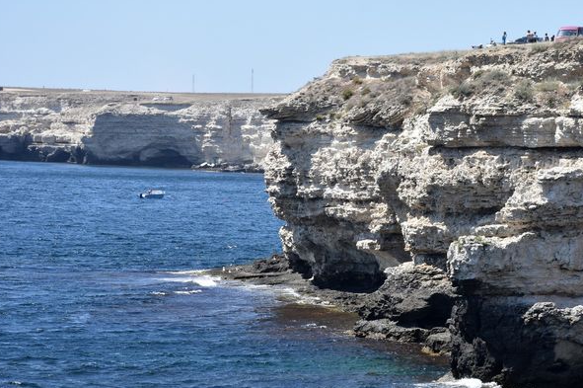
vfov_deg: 8.6
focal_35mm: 160
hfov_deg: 12.8
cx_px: 429
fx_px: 2589
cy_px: 229
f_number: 8
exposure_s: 1/500
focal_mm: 70
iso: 250
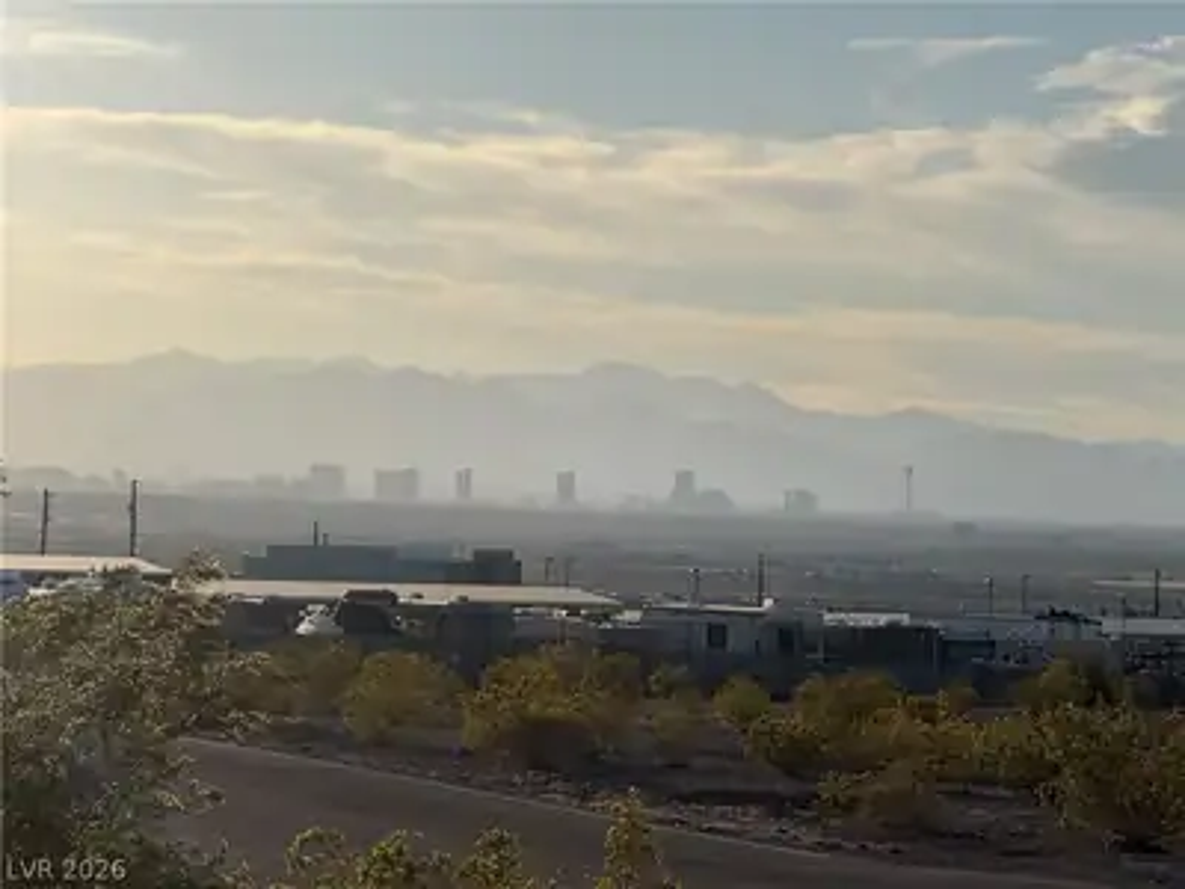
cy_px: 444
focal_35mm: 120
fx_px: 4108
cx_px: 592
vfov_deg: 12.3
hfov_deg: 16.4
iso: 40
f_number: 2.8
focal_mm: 15.66
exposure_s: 1/3195
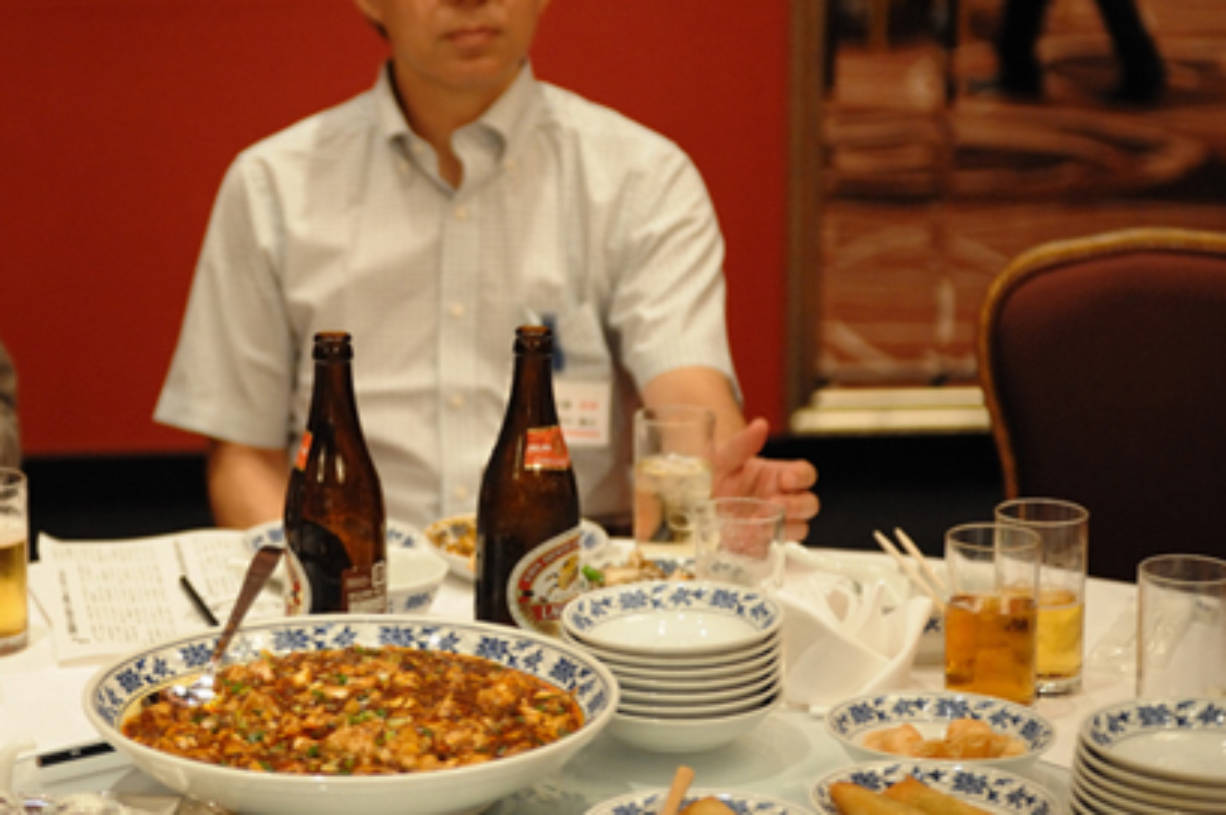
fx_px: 3301
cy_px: 258
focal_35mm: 97
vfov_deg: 14.1
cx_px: 375
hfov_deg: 20.9
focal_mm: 62
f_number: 2.8
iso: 3600
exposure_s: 1/125
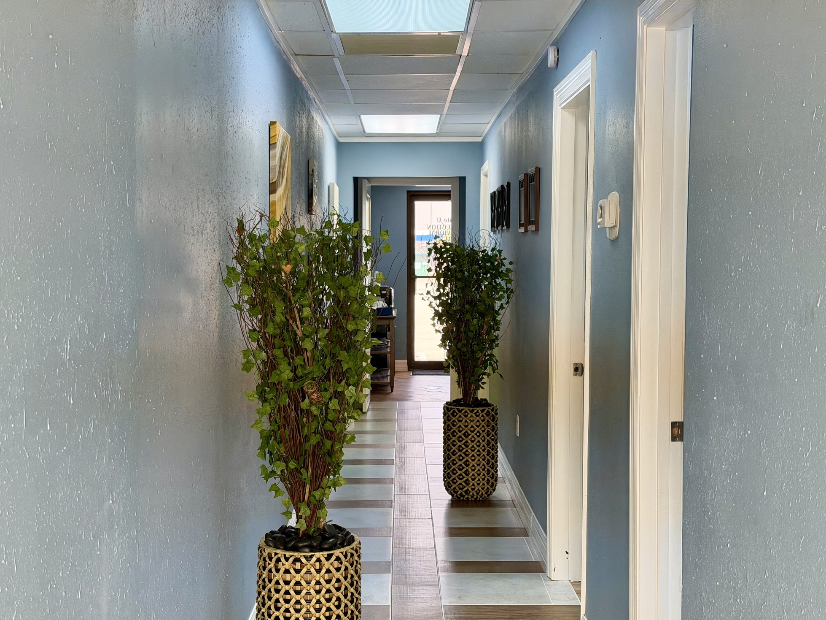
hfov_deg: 38.9
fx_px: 1169
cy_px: 313
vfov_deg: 29.7
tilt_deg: -2.7
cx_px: 415
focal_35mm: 49
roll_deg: -0.2
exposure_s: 1/208
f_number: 1.78
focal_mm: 6.76
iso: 160
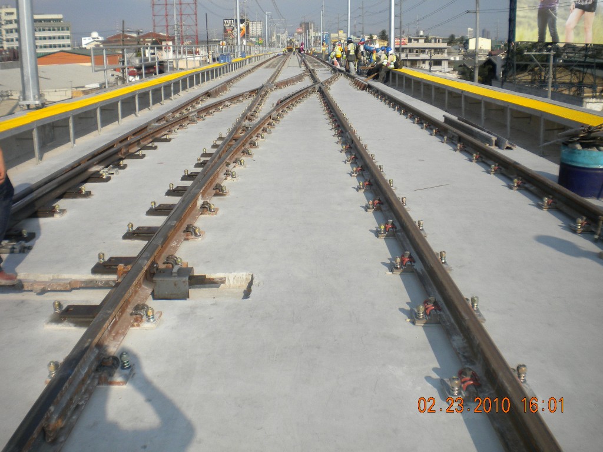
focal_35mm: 35
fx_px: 610
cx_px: 302
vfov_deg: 40.7
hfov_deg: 52.6
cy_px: 226
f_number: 4.6
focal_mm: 6.3
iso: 113
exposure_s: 1/1000
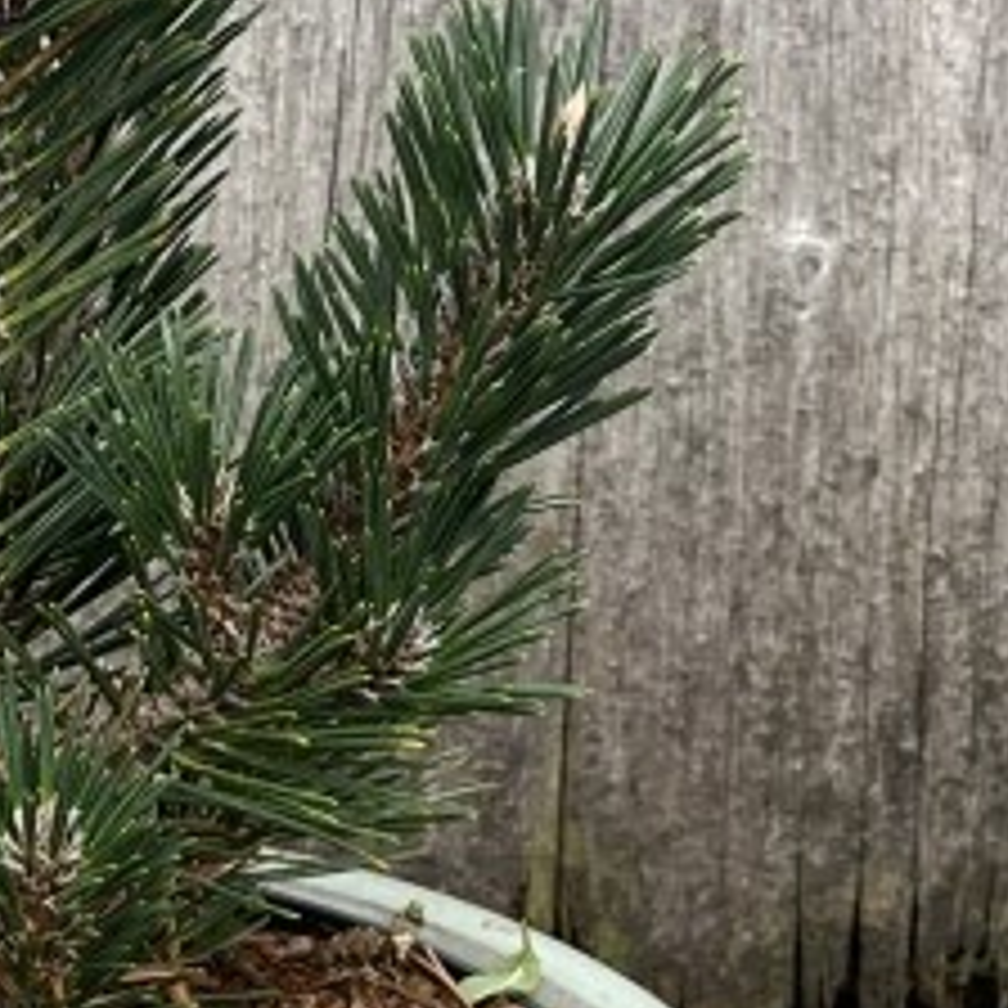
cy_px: 536
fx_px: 3657
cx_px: -40
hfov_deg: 15.4
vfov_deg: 15.7
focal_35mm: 111
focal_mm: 5.1
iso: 50
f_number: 1.6
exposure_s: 1/348
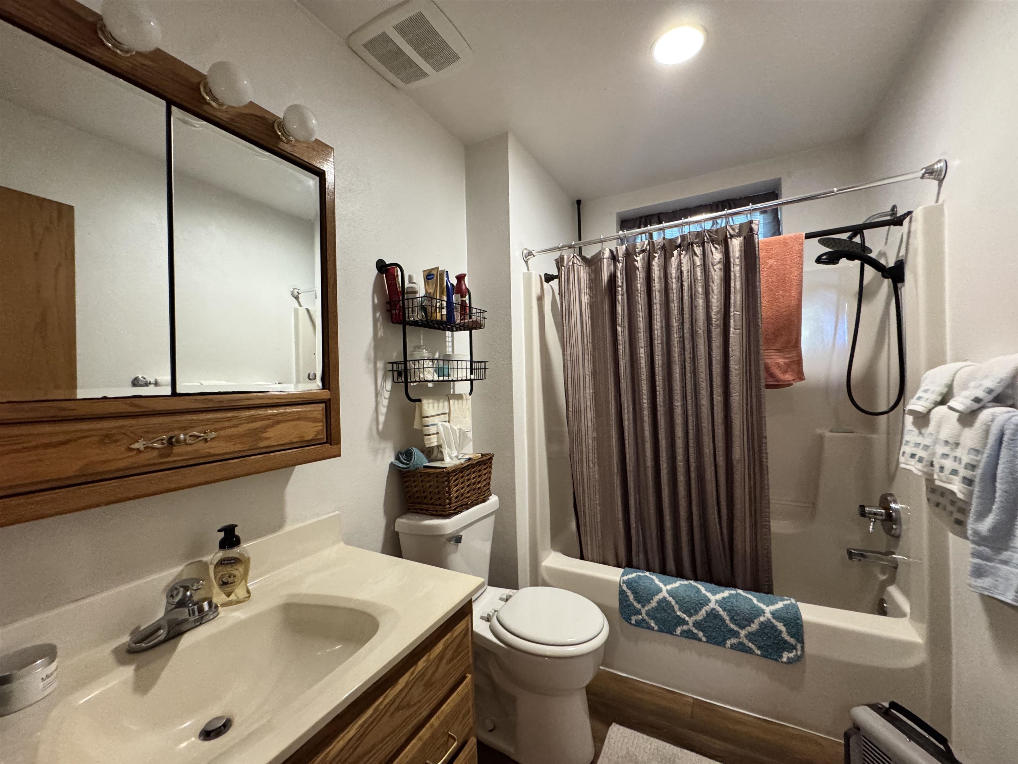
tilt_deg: -3.0
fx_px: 412
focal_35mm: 14
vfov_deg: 85.7
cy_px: 382
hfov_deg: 102.1
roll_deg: +1.9
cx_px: 509
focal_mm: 2.22
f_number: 2.2
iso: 640
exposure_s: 1/60
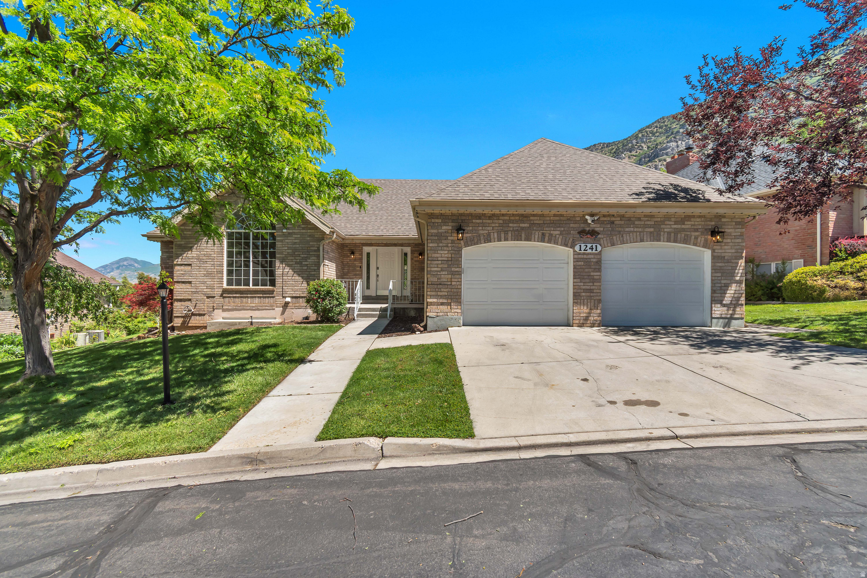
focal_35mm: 15
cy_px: 289
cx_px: 434
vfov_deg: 77.3
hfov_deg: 100.4
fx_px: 361
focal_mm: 10
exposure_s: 1/1000
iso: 100
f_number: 4.5
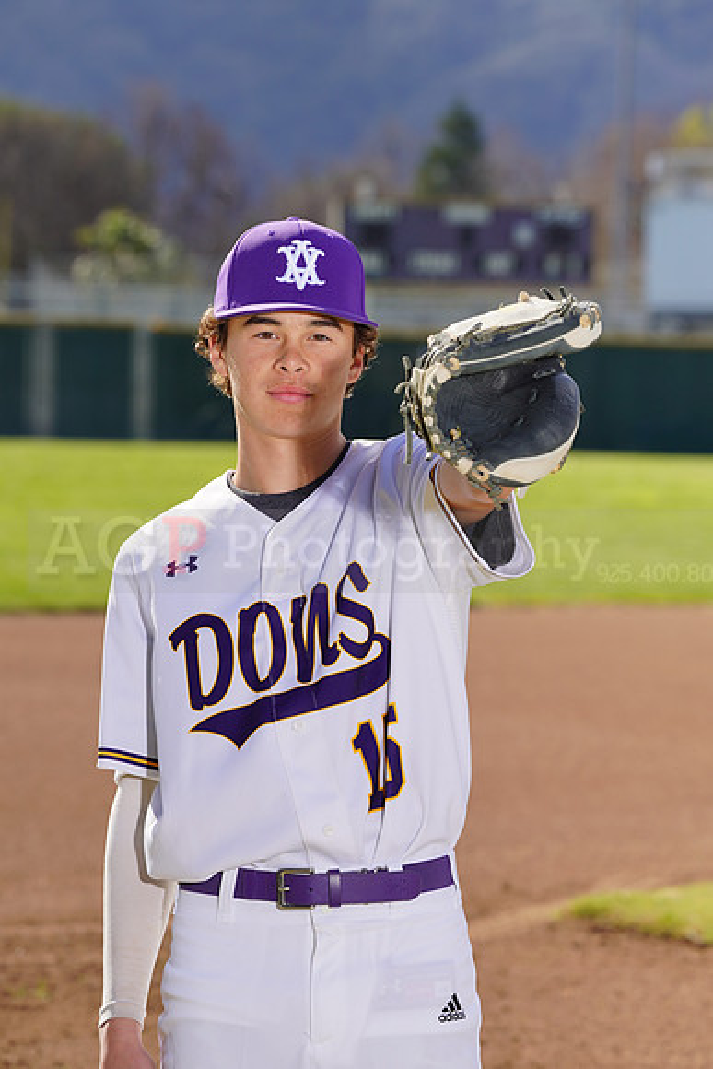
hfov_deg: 6.6
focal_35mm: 209
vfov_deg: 9.8
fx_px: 6205
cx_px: 356
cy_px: 534
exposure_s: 1/250
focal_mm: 209
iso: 100
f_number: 9
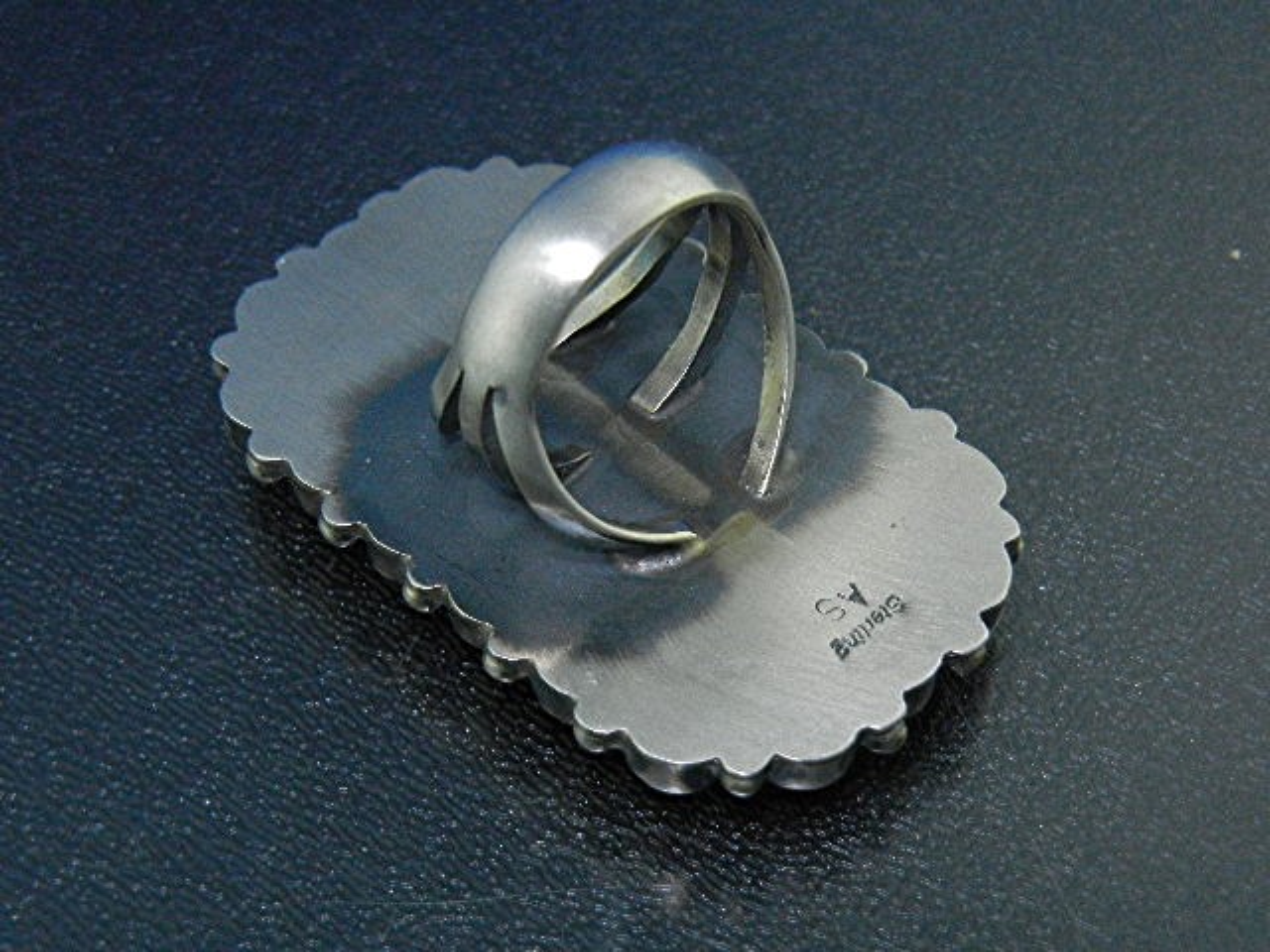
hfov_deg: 28.6
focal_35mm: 68
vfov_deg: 21.6
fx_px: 2495
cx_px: 635
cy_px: 476
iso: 800
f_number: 8.2
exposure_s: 1/30
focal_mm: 12.2
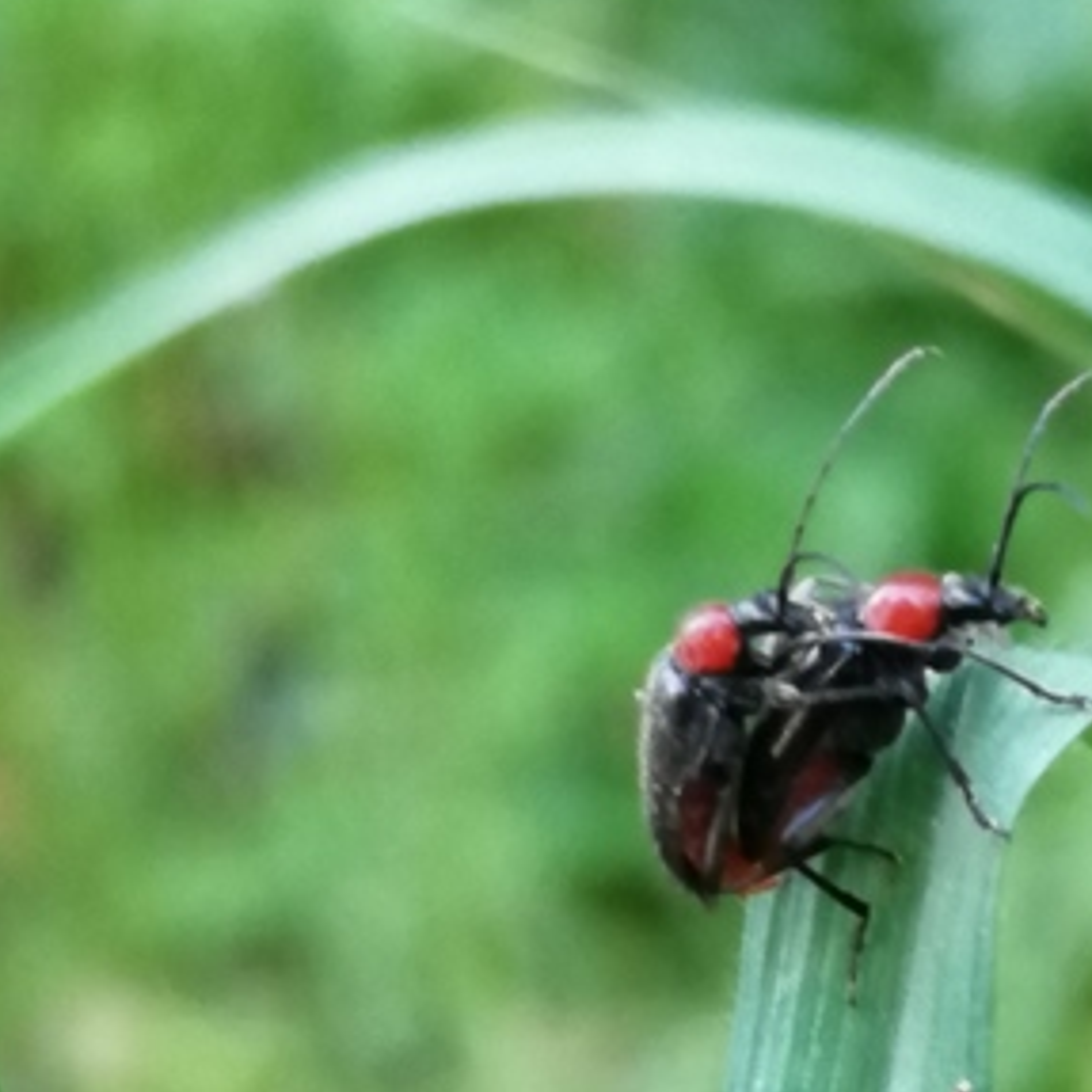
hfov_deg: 12.6
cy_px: 673
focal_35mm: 138
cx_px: 902
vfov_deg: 12.6
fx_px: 4925
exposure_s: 1/20
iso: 640
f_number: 1.8
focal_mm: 3.95
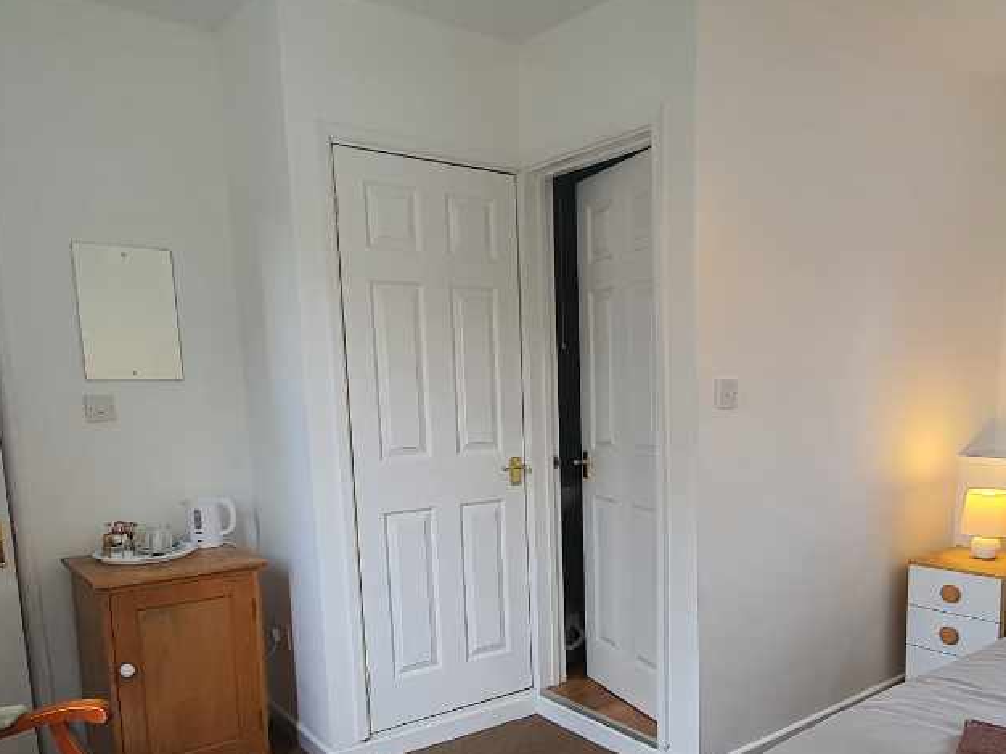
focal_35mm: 27
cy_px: 494
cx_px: 625
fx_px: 784
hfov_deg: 64.5
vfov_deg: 50.5
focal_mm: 1.8
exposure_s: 1/50
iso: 64
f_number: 2.2
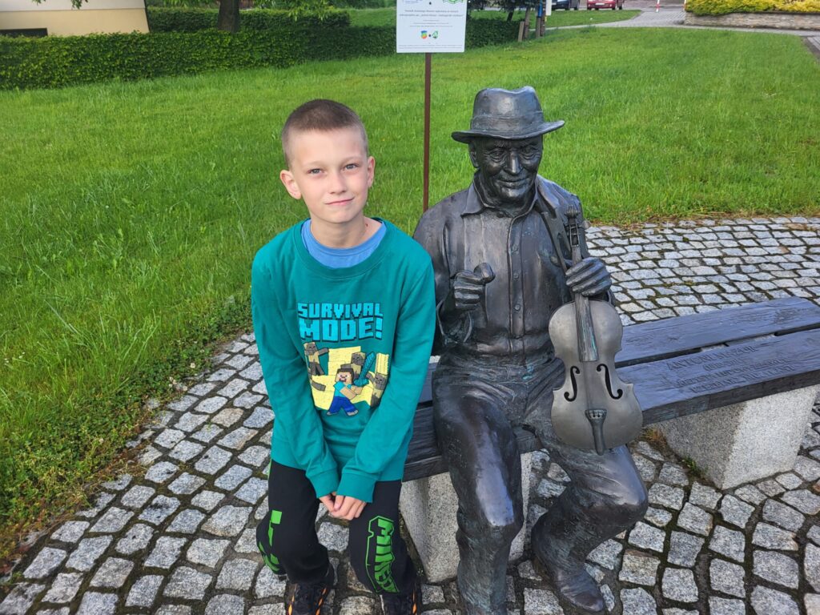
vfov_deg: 53.1
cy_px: 308
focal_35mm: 26
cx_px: 410
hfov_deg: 67.3
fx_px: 616
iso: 40
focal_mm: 5.4
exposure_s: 1/320
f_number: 1.8
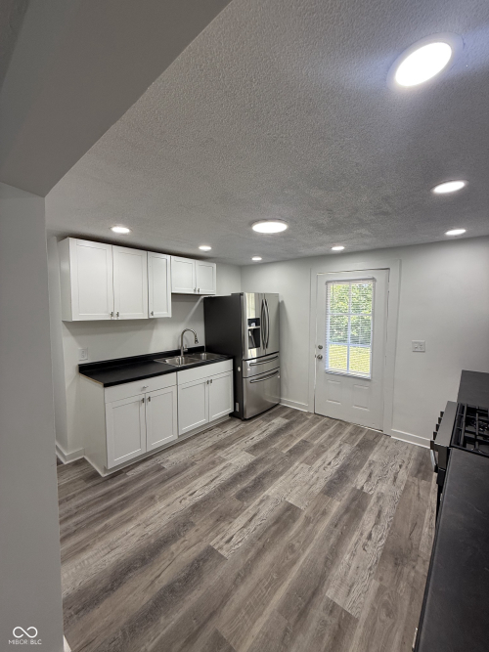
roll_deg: -0.5
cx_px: 244
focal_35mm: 14
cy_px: 326
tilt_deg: -4.9
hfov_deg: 85.7
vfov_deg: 102.1
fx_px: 264
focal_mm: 2.22
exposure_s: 1/99
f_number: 2.2
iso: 80
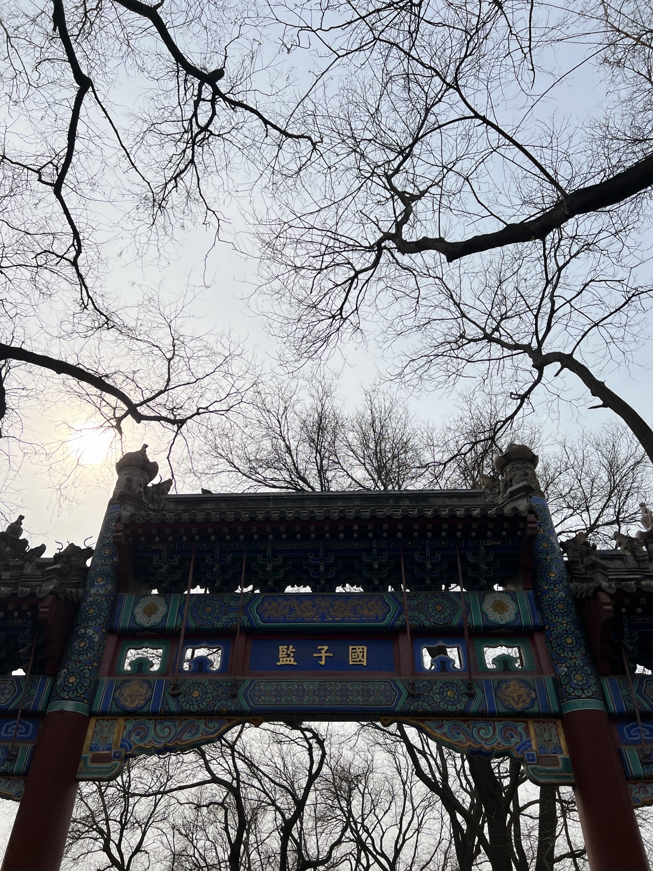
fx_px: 654
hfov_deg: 53.1
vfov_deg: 67.3
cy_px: 436
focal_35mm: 26
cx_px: 326
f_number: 1.5
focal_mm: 5.7
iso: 50
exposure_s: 1/5587
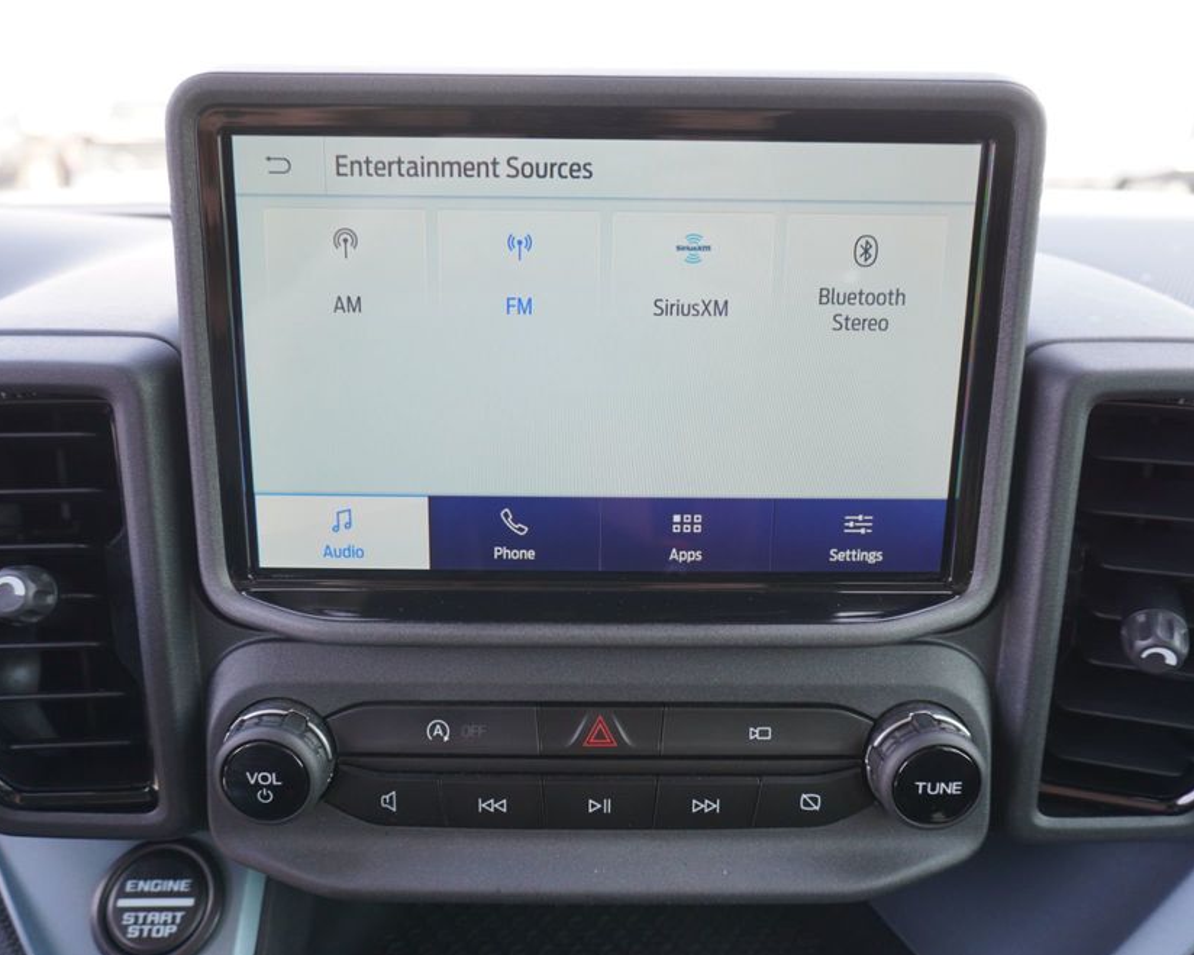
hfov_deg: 62.2
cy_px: 487
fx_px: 989
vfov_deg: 51.5
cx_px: 571
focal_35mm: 28
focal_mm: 16
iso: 160
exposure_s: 1/60
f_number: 4
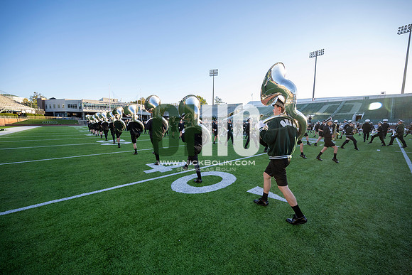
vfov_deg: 81.2
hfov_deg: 104.2
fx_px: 160
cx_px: 206
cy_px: 138
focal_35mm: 14
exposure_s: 1/500
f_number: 4
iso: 320
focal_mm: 14
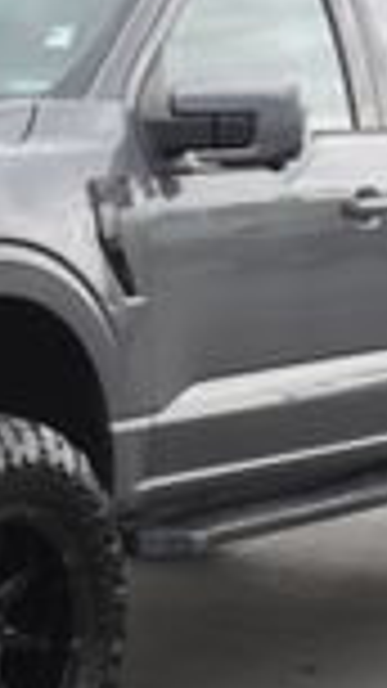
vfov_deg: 15.3
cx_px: -45
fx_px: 2555
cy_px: 407
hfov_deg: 8.6
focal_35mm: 140
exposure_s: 1/80
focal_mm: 34
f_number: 5.6
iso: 100
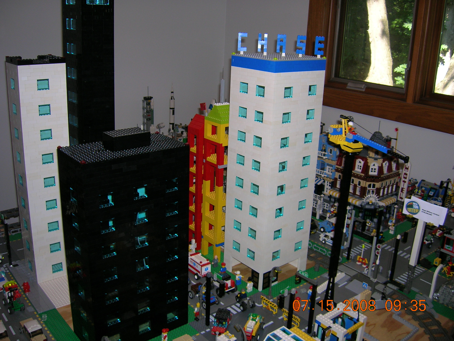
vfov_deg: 41.8
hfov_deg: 54.0
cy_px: 170
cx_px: 227
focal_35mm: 34
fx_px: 446
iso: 50
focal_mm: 5.7
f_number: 2.9
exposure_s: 1/60.1
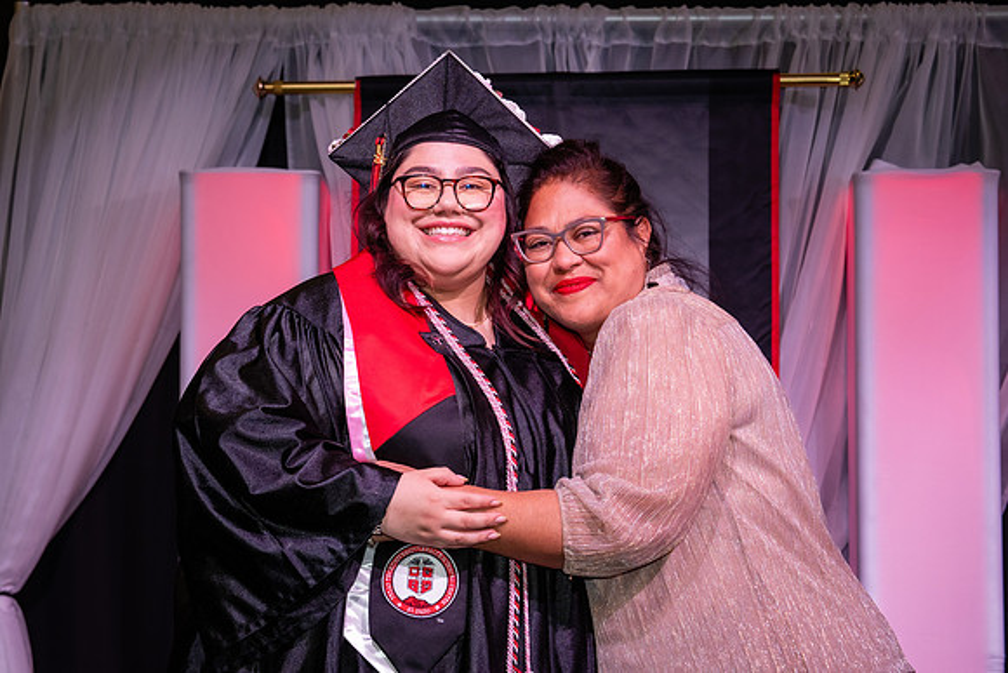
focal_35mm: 106
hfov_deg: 19.2
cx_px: 471
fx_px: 2978
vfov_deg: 12.9
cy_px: 358
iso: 800
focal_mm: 70
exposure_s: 1/160
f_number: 5.6
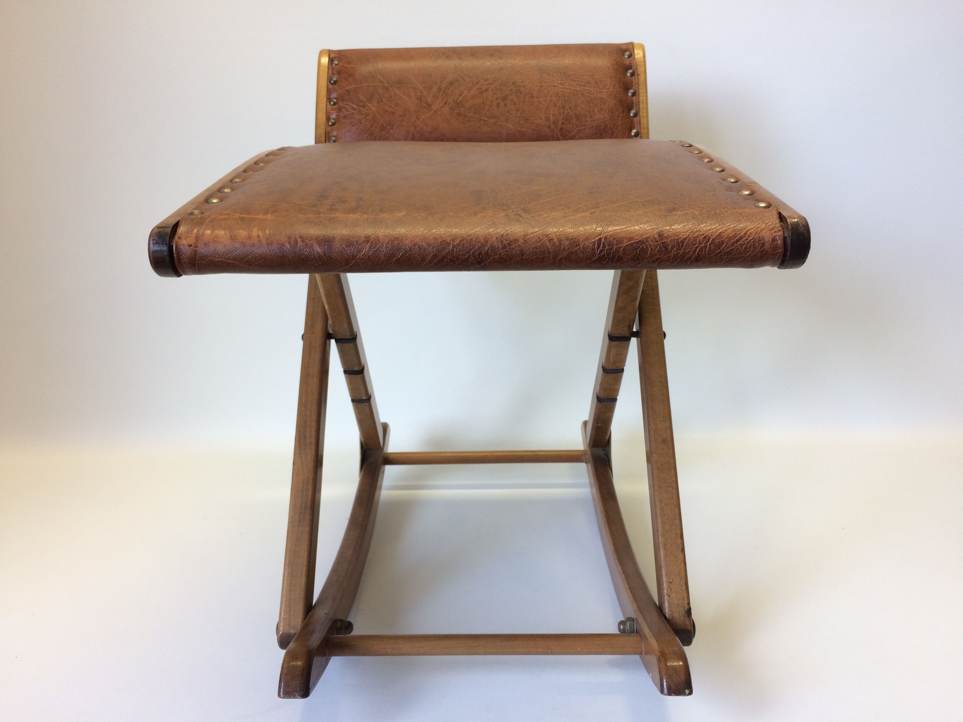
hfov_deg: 61.7
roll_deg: -0.1
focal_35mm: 29
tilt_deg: -15.5
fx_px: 807
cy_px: 361
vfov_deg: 48.2
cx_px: 482
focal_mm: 4.15
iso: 40
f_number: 2.2
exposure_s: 1/50
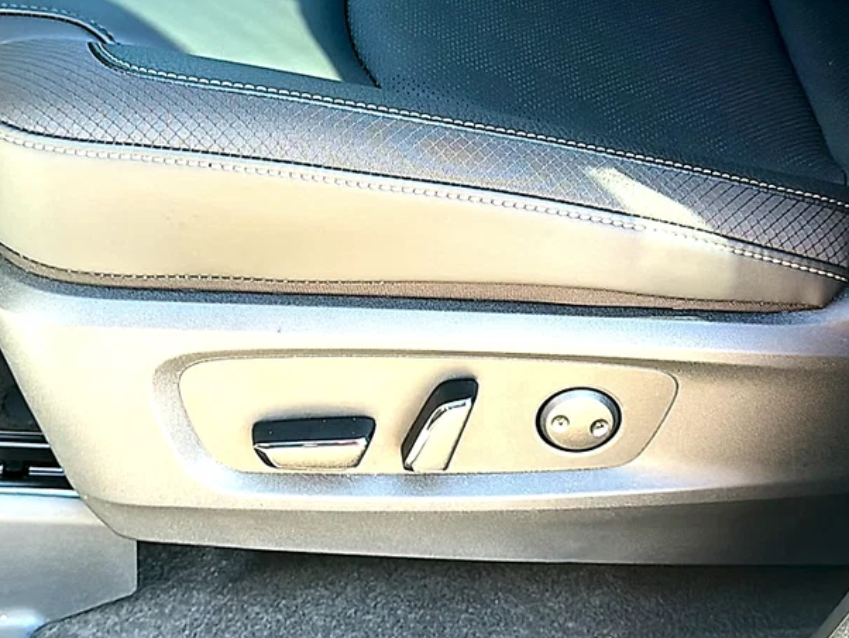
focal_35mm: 50
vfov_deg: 29.1
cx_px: 424
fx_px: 1227
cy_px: 289
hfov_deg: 38.2
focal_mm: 6.86
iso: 100
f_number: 1.78
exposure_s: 1/140
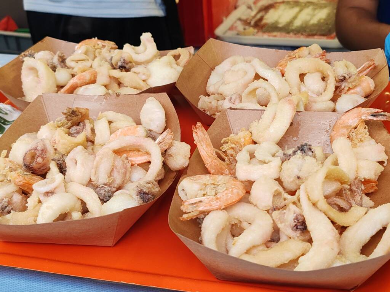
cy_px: 146
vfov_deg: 27.5
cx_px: 195
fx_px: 597
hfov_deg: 36.2
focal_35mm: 53
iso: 800
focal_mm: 6.12
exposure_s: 1/100
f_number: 1.9
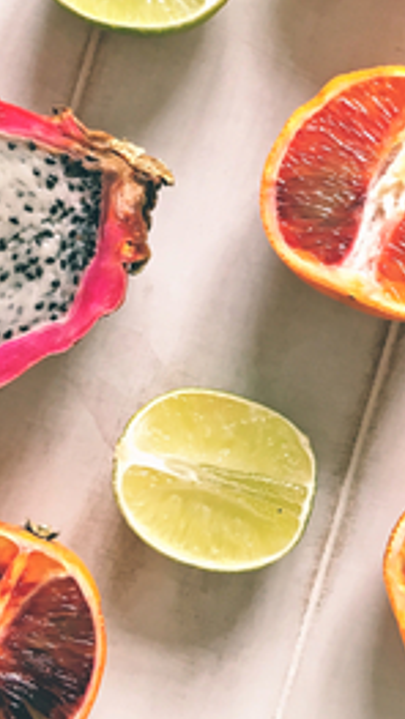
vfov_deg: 28.9
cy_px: 178
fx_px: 1374
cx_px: 328
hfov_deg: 16.6
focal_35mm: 72
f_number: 2.2
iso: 64
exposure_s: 1/33
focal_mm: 4.15
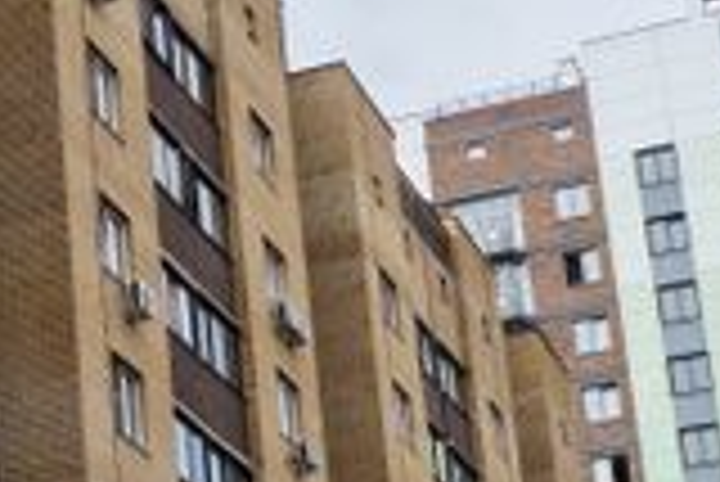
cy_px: 396
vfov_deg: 11.2
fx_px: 2442
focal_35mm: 122
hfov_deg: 15.1
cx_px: -452
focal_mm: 14.45
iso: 230
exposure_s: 1/180
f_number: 2.8
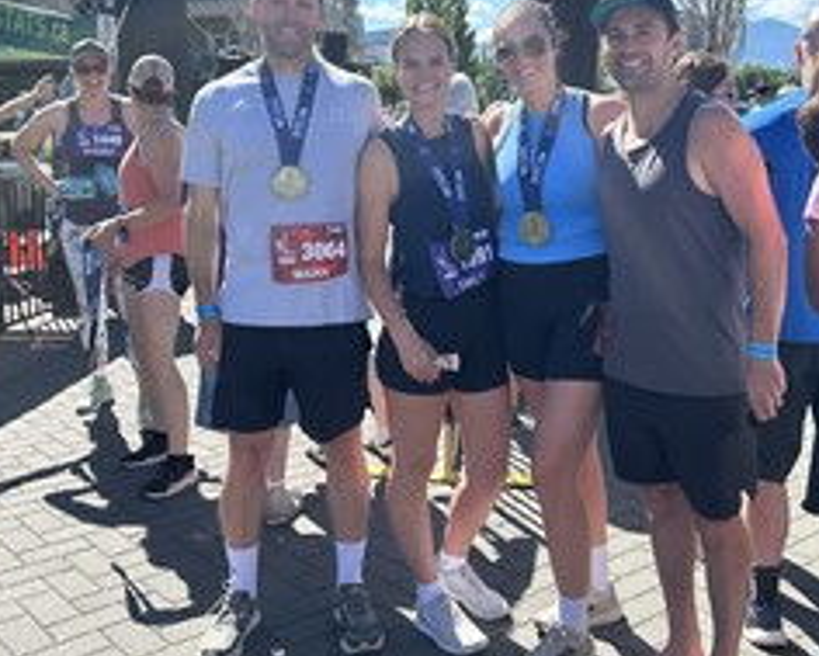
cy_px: 215
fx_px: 1043
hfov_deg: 42.9
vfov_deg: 34.6
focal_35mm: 43
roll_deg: +2.5
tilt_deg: -6.9
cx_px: 434
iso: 50
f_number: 1.5
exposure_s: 1/1972
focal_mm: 5.7
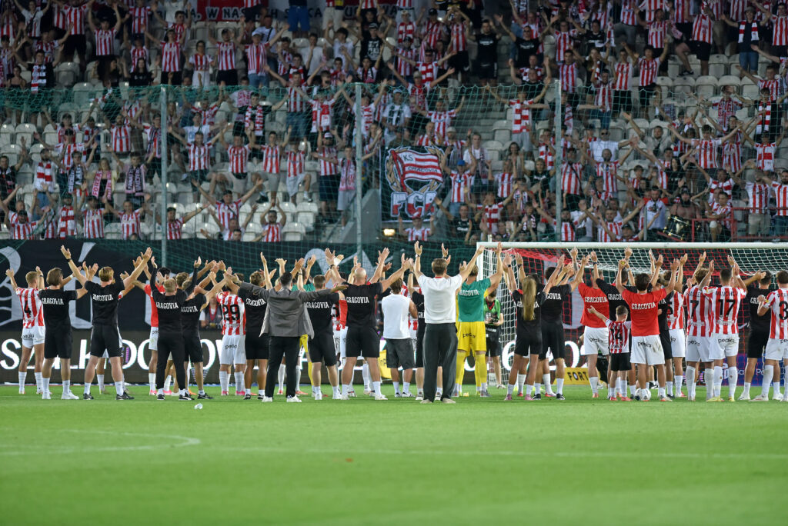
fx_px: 6570
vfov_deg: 4.6
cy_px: 263
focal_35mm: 300
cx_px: 394
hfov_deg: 6.9
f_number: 2.8
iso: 1600
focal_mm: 300
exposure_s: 1/2000
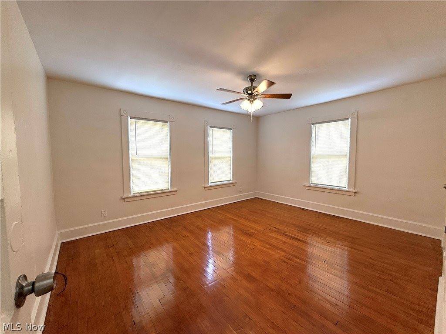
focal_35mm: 14
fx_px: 180
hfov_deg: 102.1
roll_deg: +0.4
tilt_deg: -3.0
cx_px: 223
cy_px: 167
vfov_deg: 85.7
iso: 100
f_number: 2.2
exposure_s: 1/120
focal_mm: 2.22
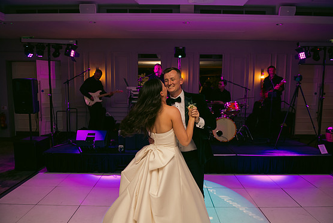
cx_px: 169
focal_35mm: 25
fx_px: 231
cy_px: 115
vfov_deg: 51.3
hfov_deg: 71.5
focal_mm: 24
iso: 800
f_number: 3.5
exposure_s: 1/160
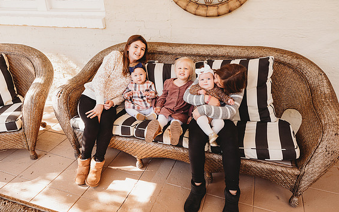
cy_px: 106
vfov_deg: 49.3
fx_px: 231
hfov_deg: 72.5
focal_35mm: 25
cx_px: 170
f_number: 4.5
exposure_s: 1/100
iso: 400
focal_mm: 24
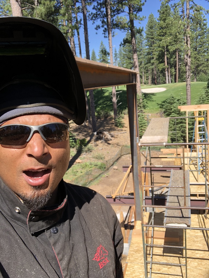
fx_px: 257
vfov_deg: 56.8
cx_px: 104
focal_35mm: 32
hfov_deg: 44.2
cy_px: 139
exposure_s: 1/456
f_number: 2.2
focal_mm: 2.87
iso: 20
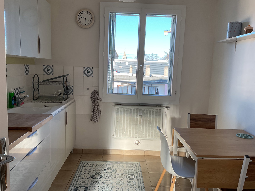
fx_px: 214
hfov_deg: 61.7
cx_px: 128
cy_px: 96
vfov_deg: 48.2
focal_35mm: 29
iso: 20
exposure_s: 1/120
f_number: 1.8
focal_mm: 3
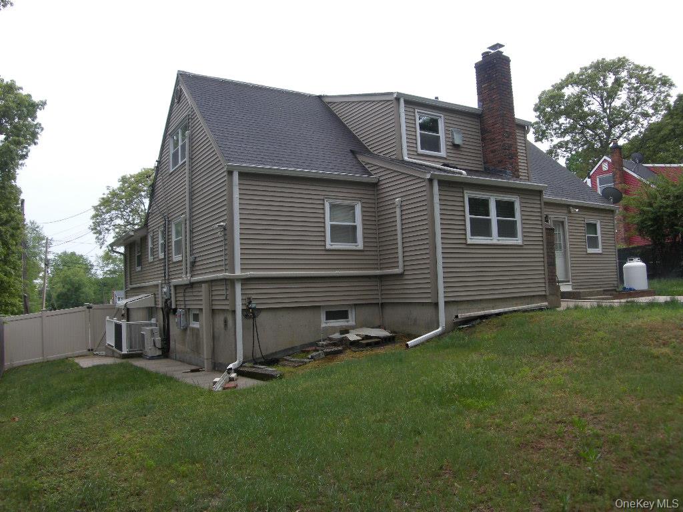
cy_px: 256
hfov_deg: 46.8
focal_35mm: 40
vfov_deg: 36.0
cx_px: 342
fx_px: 789
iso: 64
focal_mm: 8.5
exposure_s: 1/144
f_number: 4
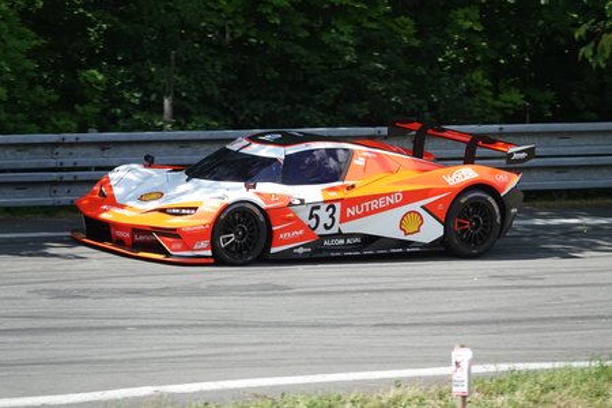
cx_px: 306
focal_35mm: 330
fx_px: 5610
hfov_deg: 6.2
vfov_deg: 4.2
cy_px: 204
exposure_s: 1/800
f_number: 4
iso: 200
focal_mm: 120.91
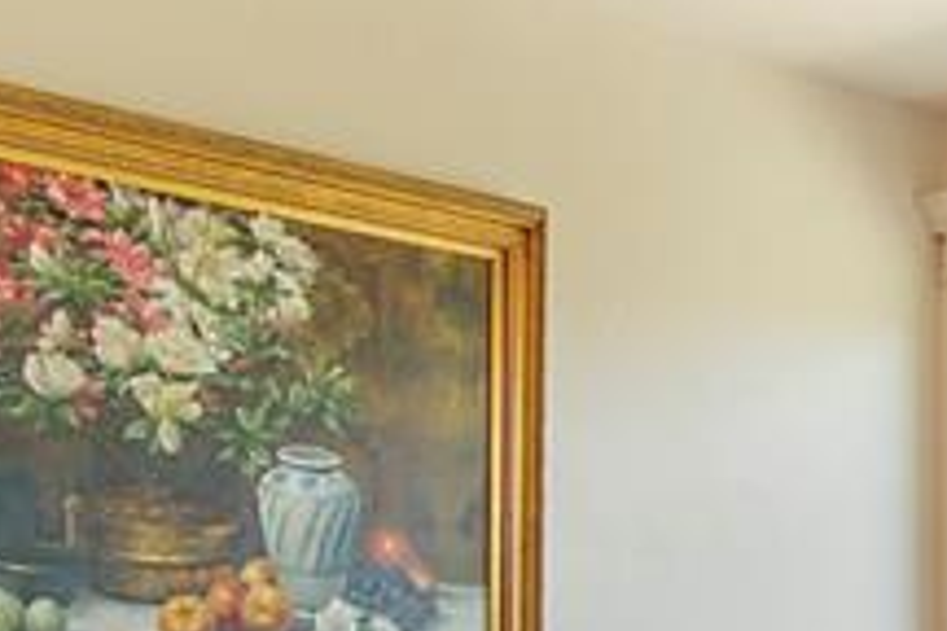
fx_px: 1868
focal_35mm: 71
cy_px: 675
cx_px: 1017
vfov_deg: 18.5
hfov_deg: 26.4
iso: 100
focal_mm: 10
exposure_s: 1/100
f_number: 8
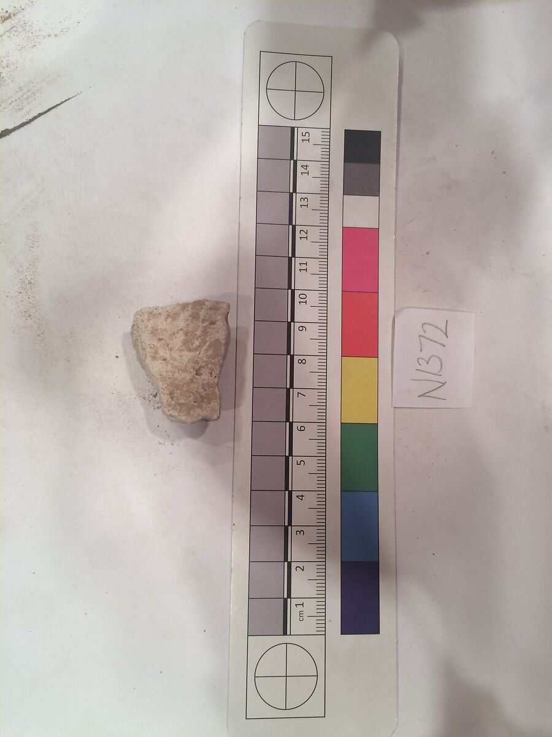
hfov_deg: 48.2
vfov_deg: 61.7
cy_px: 368
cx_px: 276
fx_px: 617
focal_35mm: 29
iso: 40
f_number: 2.2
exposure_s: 1/30
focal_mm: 4.15
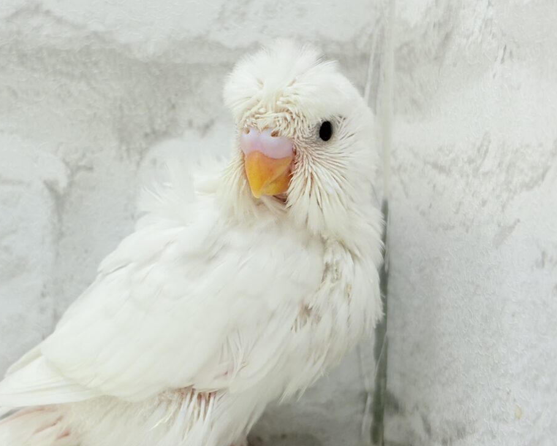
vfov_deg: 22.8
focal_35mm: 67
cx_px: 193
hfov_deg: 28.2
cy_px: 226
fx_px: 1104
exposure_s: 1/100
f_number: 1.6
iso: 64
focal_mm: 5.96
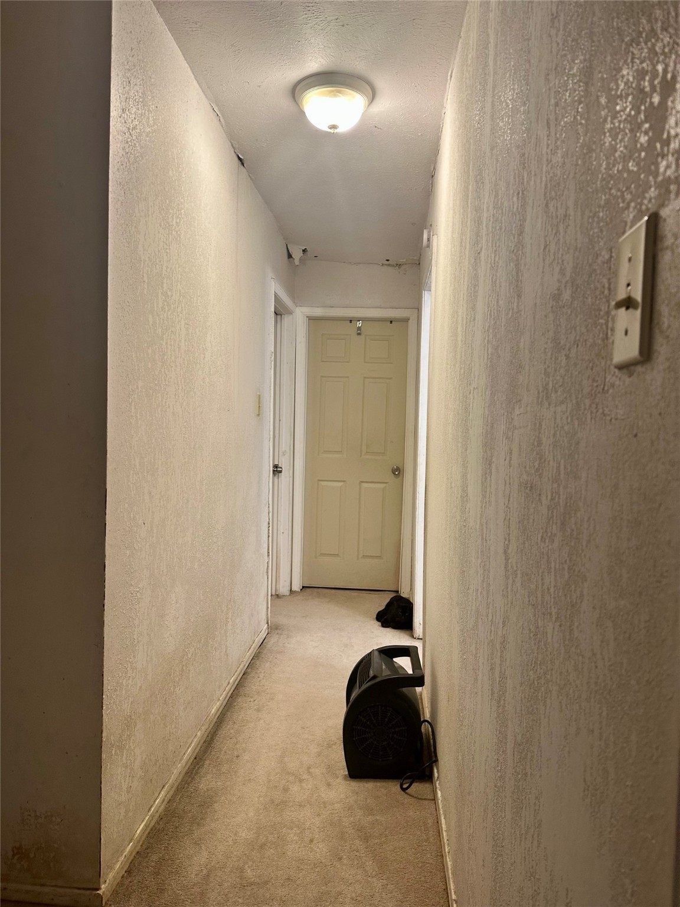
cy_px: 454
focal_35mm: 24
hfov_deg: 56.8
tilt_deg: -1.7
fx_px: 629
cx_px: 340
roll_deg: -1.4
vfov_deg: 71.6
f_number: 1.78
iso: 160
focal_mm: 6.86
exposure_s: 1/120
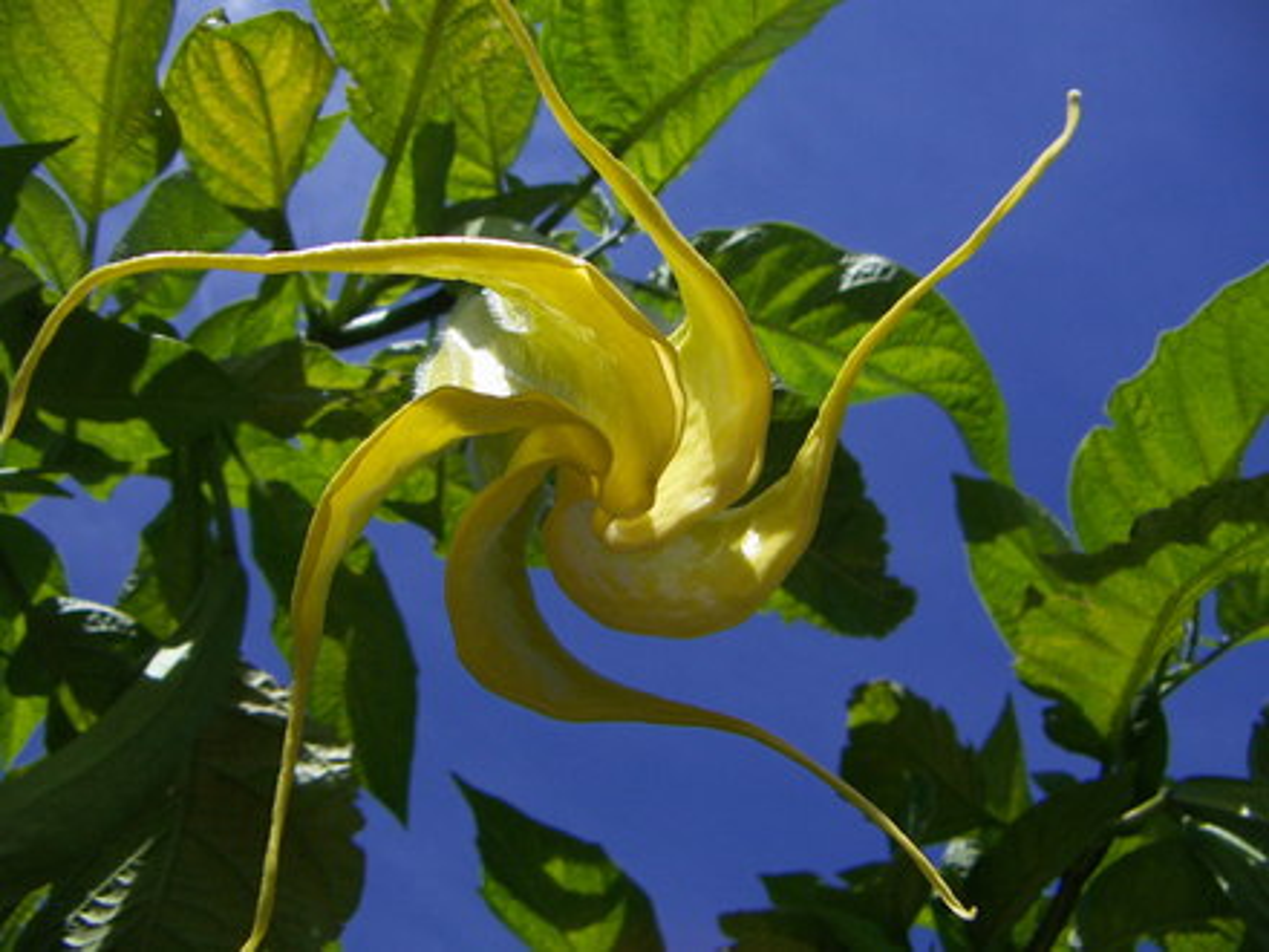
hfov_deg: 51.4
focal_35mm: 36
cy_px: 476
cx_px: 634
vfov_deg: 39.7
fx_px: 1320
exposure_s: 1/320
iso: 50
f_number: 6.7
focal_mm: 4.7
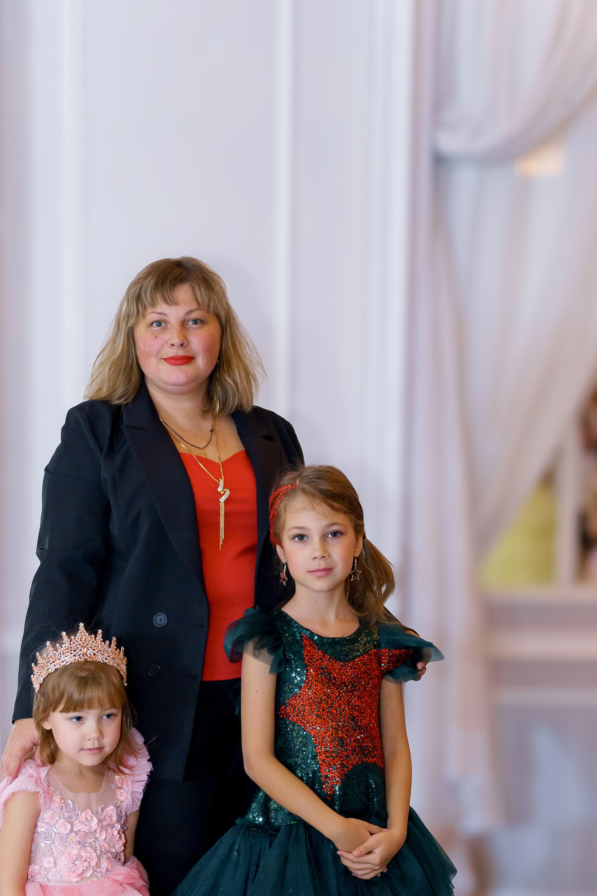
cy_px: 623
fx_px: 1866
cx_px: 192
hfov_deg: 18.1
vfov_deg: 26.8
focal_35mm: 75
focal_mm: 48
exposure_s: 1/125
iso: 4000
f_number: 2.5
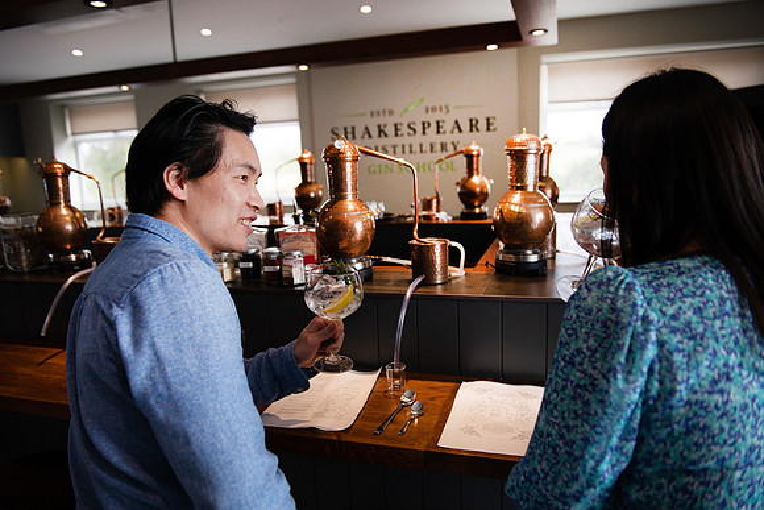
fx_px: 552
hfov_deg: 69.4
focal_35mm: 26
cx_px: 382
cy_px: 255
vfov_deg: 49.6
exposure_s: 1/250
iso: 320
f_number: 2.8
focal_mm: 26
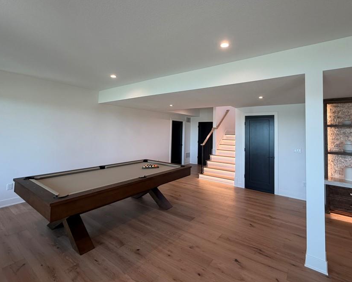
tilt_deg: +3.0
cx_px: 188
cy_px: 122
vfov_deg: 76.6
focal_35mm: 17
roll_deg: -0.7
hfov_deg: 89.5
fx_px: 177
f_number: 2.2
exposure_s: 1/120
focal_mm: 2.22
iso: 125
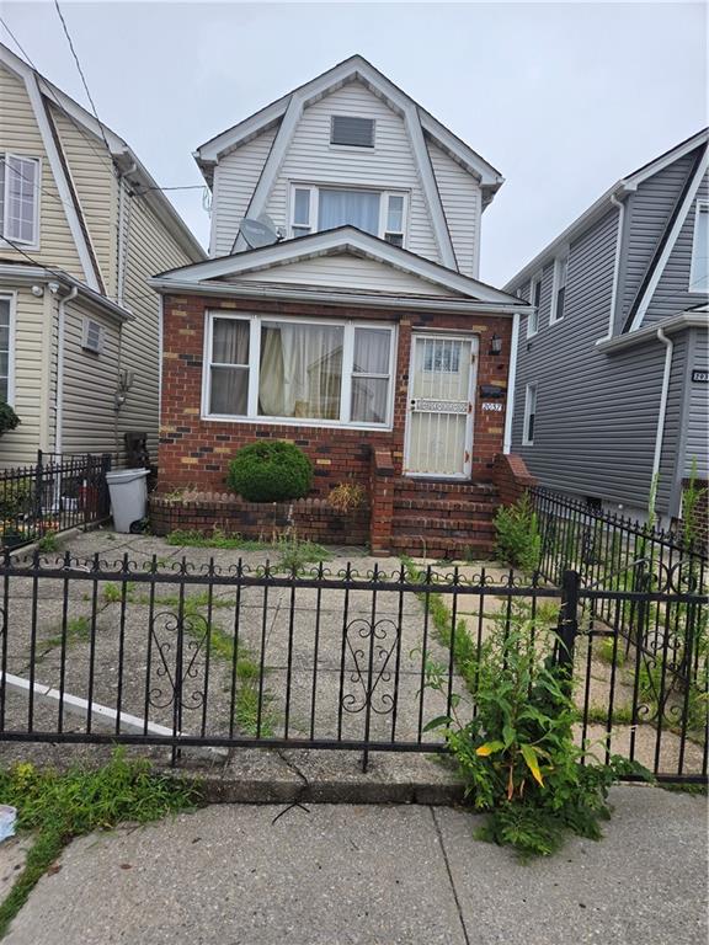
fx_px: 628
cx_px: 354
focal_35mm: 23
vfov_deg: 73.9
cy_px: 472
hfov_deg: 58.9
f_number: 1.8
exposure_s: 1/2032
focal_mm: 5.4
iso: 80
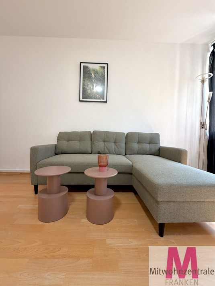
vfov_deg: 102.1
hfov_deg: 85.7
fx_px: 116
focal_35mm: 14
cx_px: 108
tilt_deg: -1.3
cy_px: 143
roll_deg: -1.5
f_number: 2.2
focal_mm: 2.22
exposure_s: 1/121
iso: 200
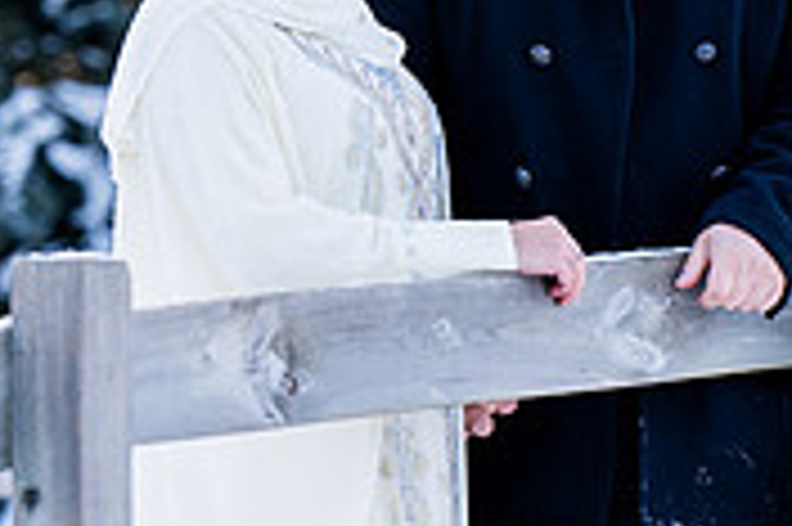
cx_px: 518
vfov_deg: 2.7
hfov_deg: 4.1
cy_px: 294
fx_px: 11033
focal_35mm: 502
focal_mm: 152
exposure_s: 1/160
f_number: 2.8
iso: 100
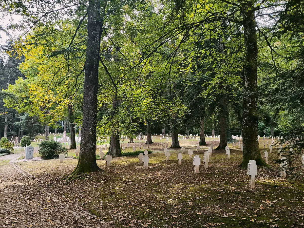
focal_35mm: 24
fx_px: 211
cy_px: 114
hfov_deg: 71.6
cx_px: 152
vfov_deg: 56.8
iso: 50
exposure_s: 1/114
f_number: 1.89
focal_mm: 5.89
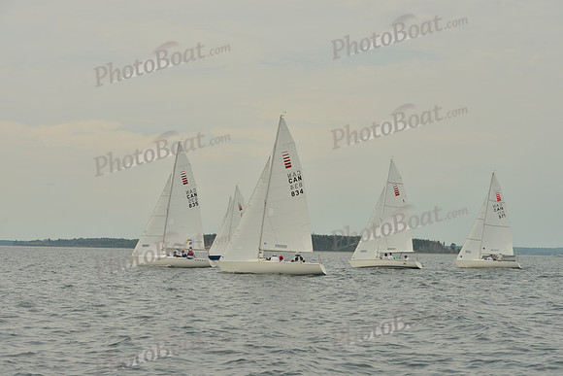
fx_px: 1095
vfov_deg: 19.5
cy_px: 188
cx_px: 282
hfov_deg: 28.8
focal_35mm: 70
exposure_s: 1/800
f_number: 9
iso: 200
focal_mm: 70
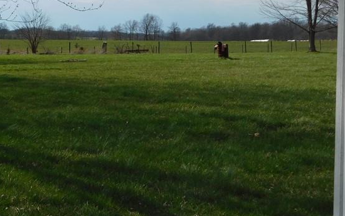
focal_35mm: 71
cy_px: 46
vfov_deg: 18.2
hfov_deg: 28.4
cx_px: 68
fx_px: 668
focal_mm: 6.3
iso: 125
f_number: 7
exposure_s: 1/500
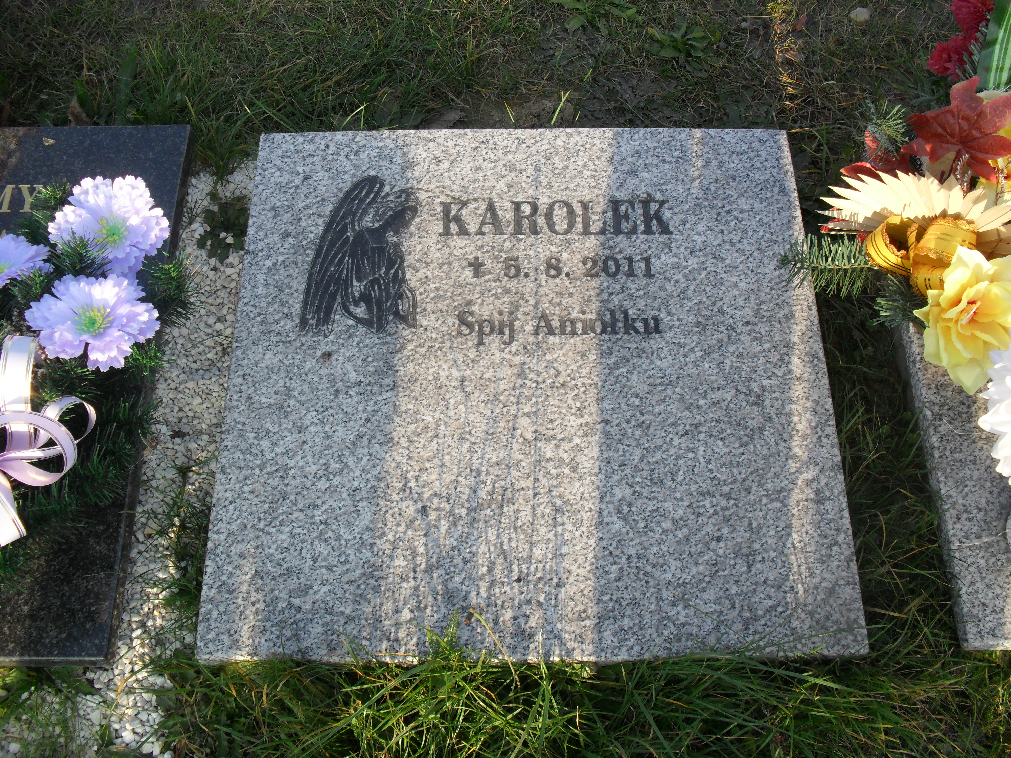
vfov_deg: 40.7
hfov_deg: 52.6
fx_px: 1022
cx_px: 506
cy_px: 379
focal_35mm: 35
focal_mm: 6.3
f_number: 3.2
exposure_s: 1/350
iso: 100
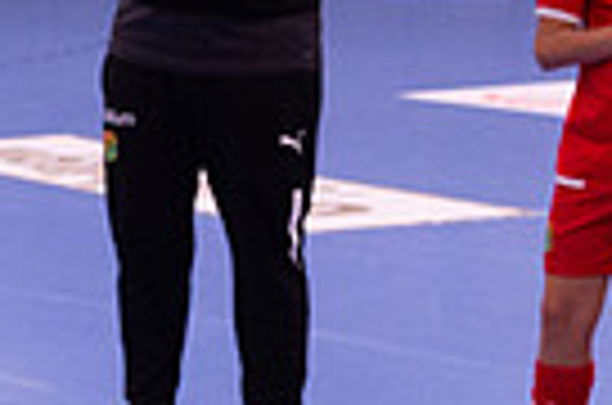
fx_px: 3409
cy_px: 428
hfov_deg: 9.6
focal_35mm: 201
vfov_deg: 6.8
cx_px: -616
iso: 2200
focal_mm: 44
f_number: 3.2
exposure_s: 1/320
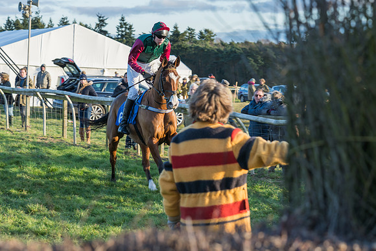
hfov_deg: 18.1
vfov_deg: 12.1
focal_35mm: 113
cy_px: 106
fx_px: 1182
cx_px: 185
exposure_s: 1/200
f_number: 5.6
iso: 200
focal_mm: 92
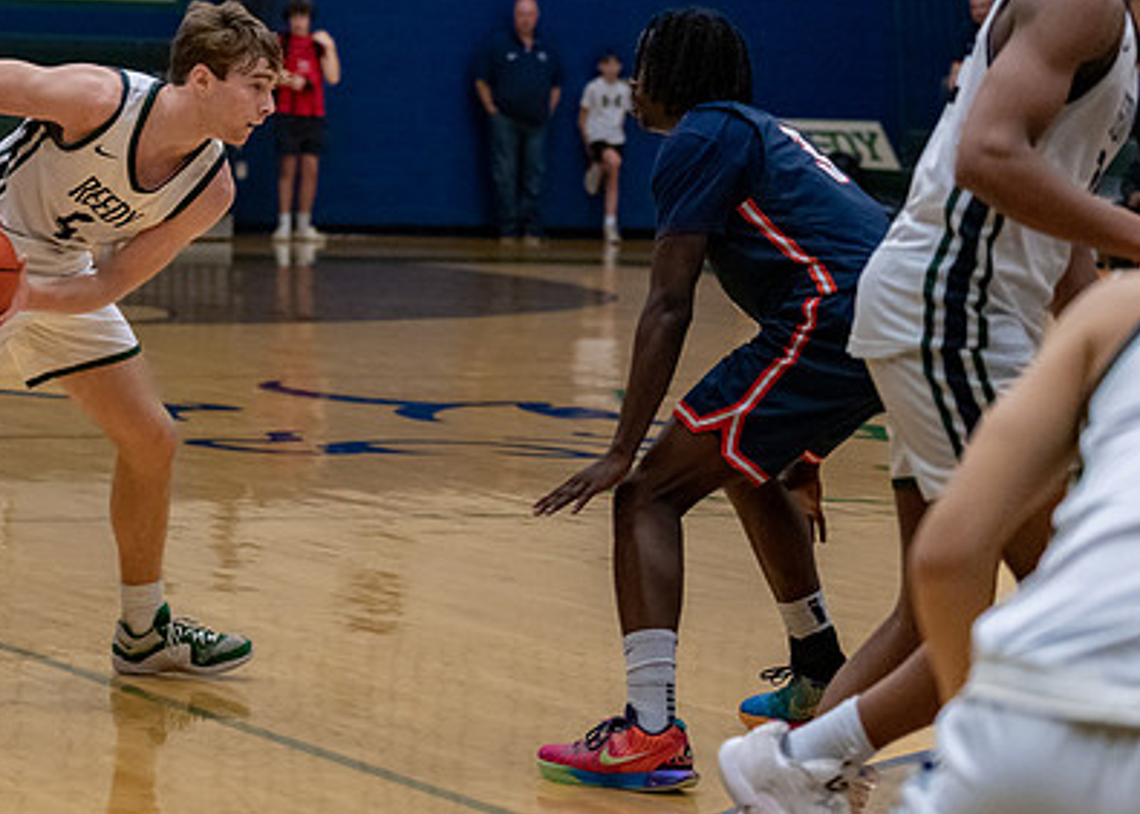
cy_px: 276
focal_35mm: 153
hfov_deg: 13.1
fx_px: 4953
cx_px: 218
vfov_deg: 9.4
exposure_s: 1/1000
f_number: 2.8
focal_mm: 70
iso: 2500
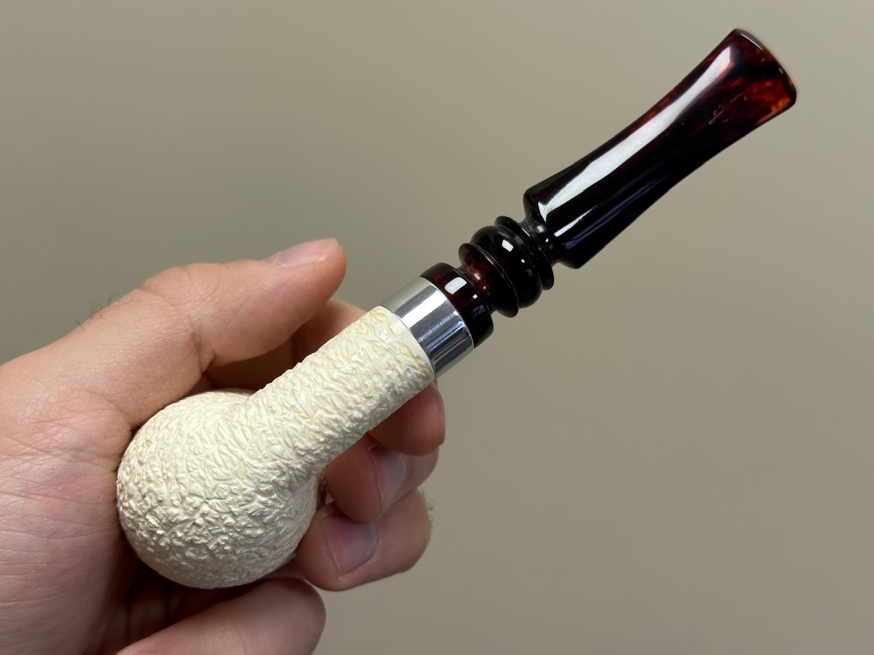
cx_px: 437
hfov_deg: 39.7
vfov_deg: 30.3
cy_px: 328
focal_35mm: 48
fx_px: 1212
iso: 64
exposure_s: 1/100
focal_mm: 6.86
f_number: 1.78
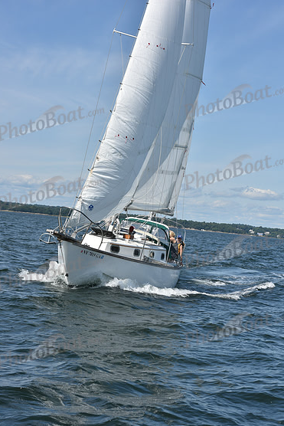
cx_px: 144
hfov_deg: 18.7
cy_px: 221
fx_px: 863
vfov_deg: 27.7
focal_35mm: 73
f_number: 10
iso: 320
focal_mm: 70
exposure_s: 1/1000
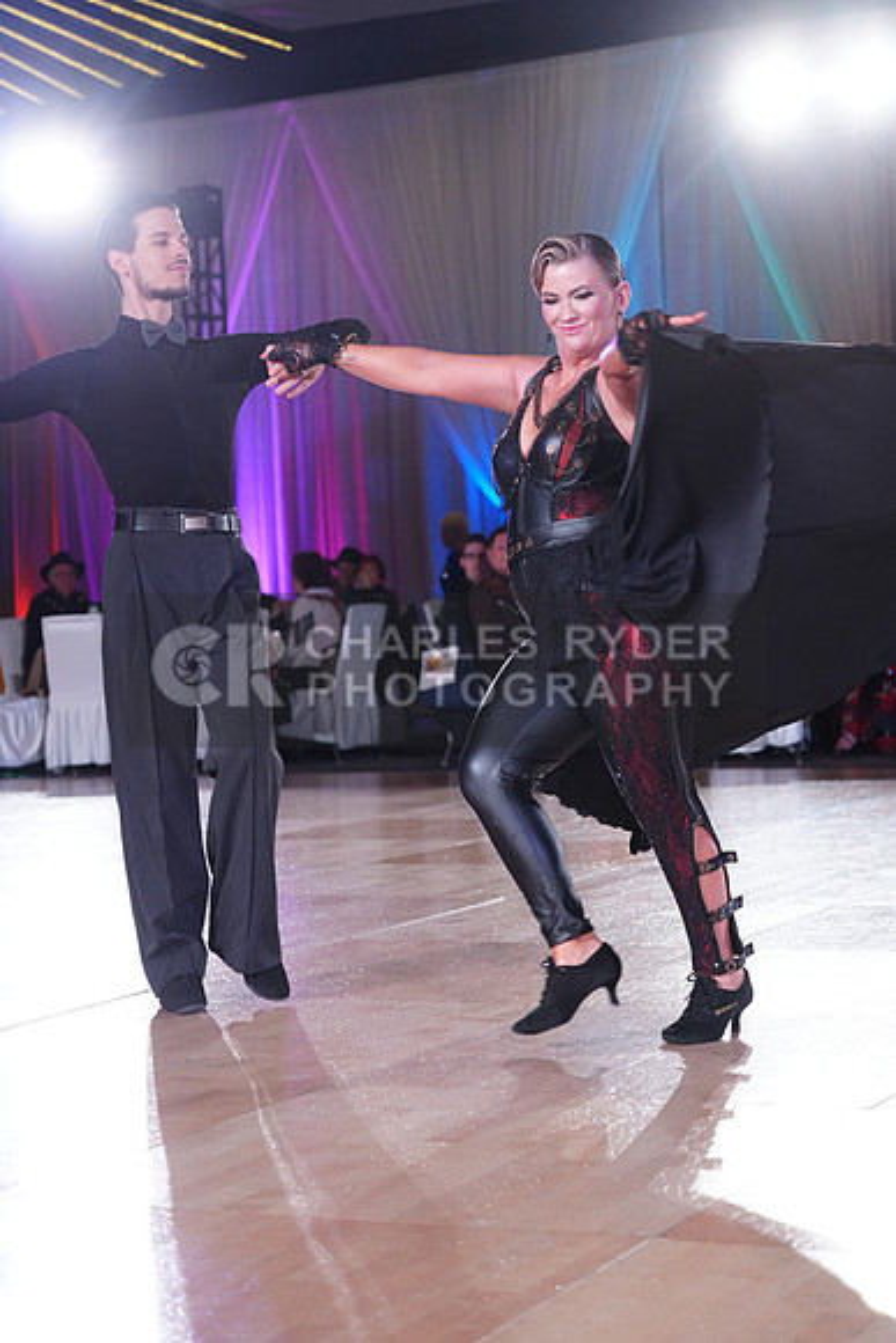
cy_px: 672
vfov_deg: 28.8
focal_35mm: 70
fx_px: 2612
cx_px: 448
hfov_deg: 19.5
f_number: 4
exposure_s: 1/400
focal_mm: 70
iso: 2500
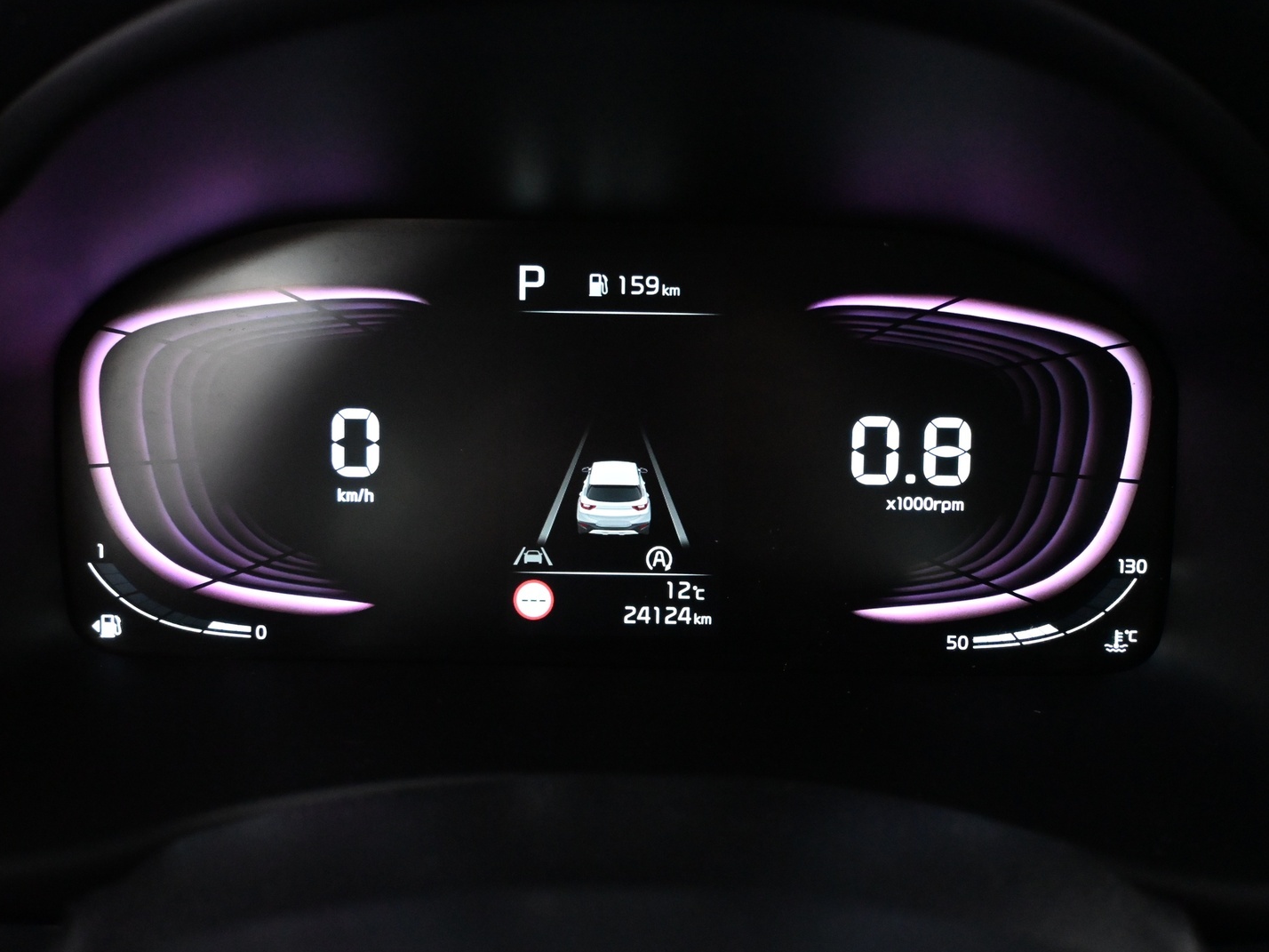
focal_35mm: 37
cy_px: 478
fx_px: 1350
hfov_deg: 50.3
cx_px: 613
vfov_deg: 38.8
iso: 5000
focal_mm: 22.5
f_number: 4
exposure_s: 1/60
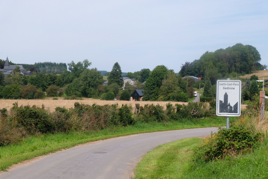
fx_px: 558
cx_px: 134
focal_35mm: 75
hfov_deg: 27.0
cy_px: 90
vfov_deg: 18.2
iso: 200
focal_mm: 50
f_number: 8
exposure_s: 1/400
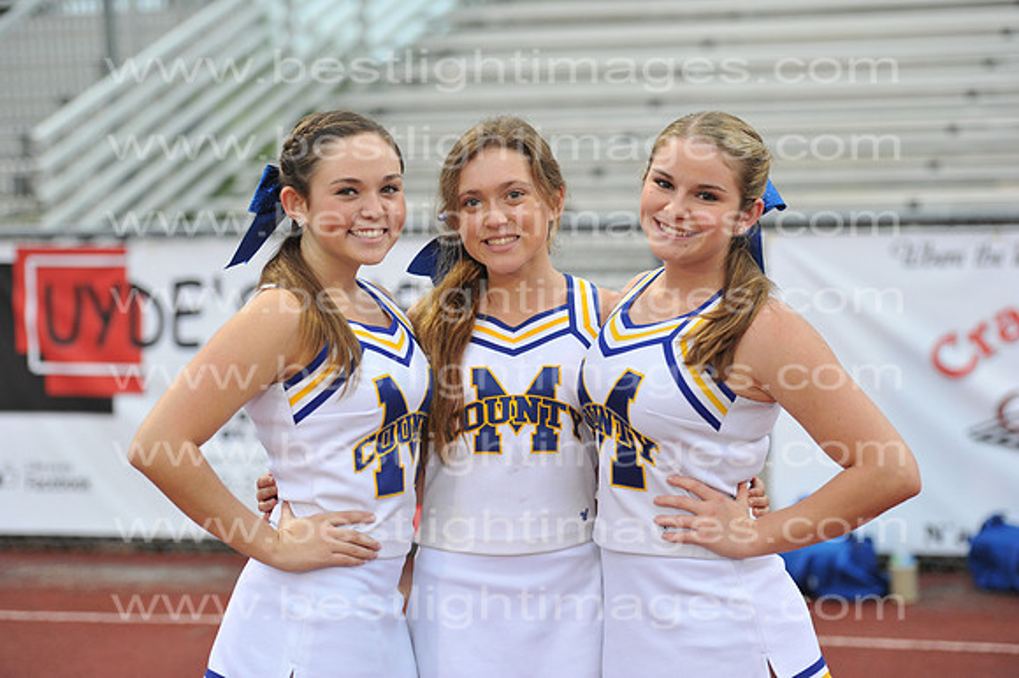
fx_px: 2885
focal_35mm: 102
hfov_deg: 20.0
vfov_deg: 13.4
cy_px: 339
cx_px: 510
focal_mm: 102
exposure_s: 1/500
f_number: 3.2
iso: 1600
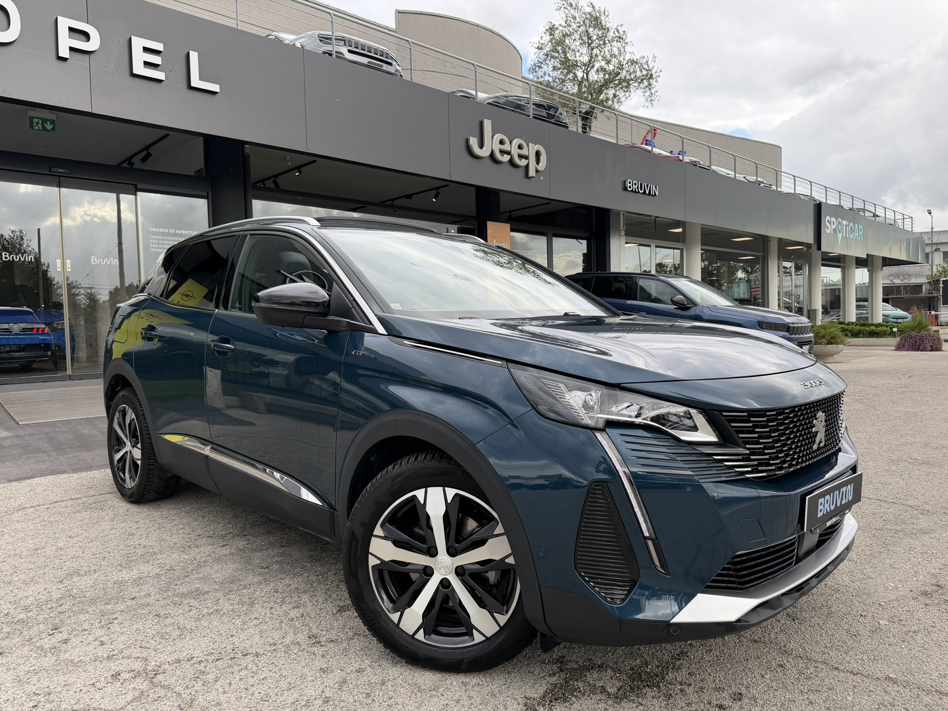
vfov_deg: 56.8
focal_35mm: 24
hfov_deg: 71.6
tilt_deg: -2.3
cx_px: 474
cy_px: 356
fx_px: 657
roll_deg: +2.1
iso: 100
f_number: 1.78
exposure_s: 1/805
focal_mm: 6.76
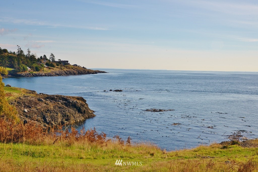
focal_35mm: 46
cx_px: 129
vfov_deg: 29.3
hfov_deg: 42.7
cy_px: 86
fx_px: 330
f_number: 16
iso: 800
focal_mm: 46
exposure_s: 1/1000
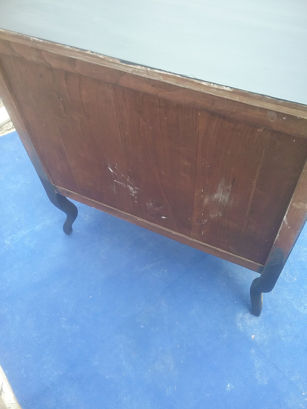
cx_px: 154
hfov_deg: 45.4
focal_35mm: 31
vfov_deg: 58.4
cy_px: 204
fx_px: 367
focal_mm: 3.3
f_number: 2.2
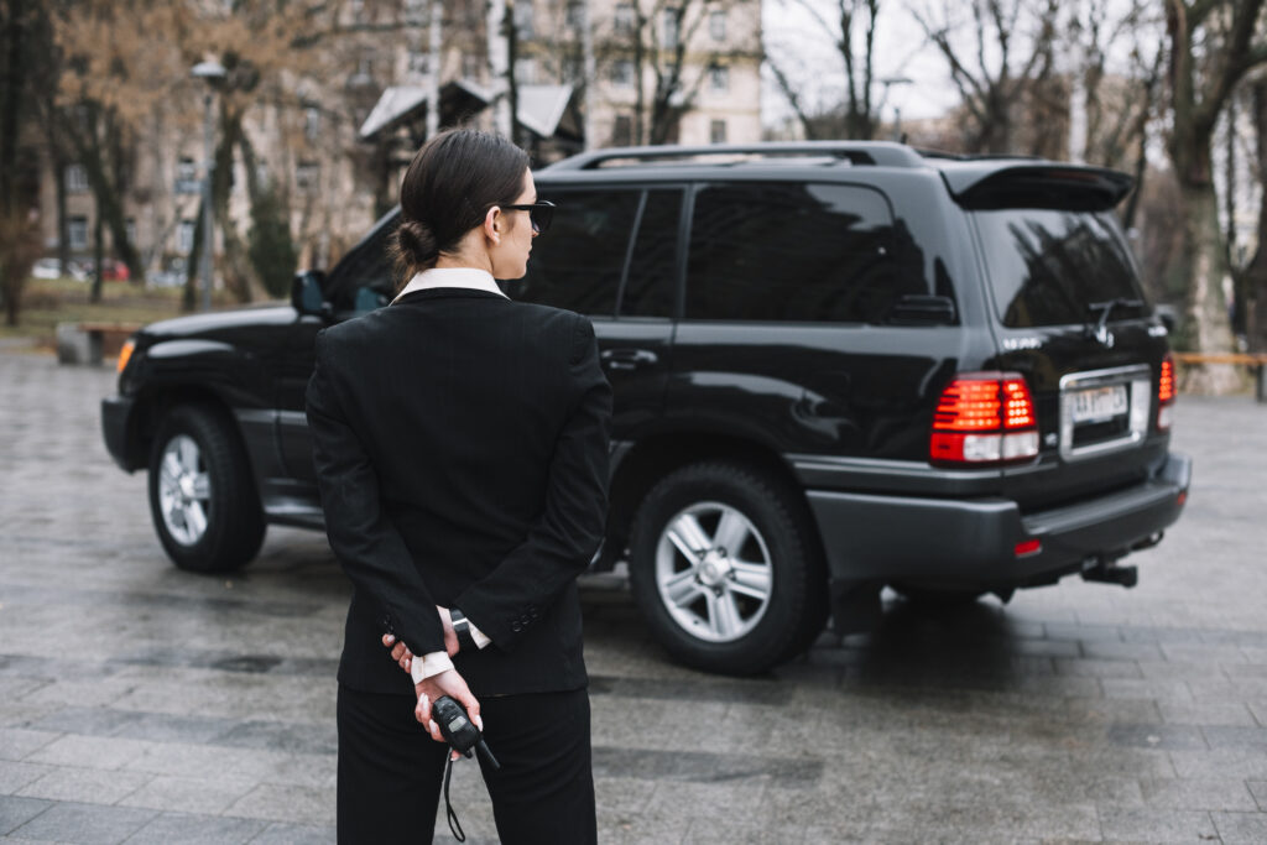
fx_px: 1760
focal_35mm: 50
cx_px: 634
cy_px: 422
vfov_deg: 27.0
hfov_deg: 39.6
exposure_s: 1/160
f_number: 3.2
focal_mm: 50
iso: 500
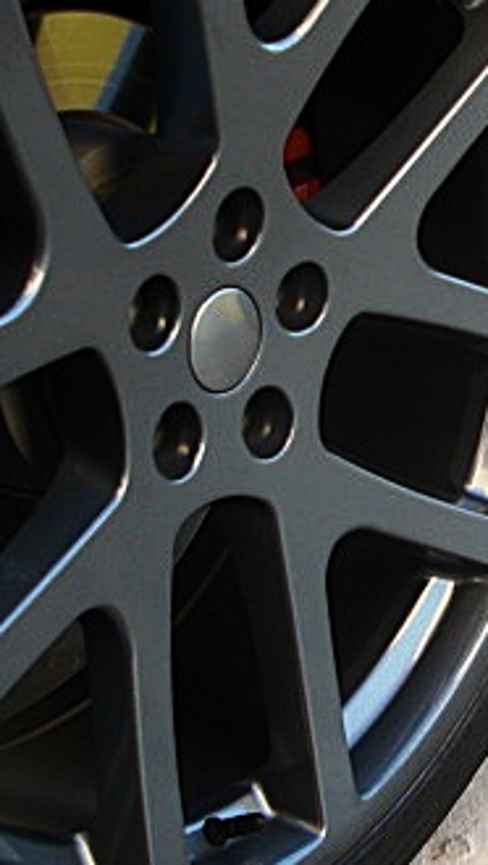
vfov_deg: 27.8
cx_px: 538
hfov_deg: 15.5
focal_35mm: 76
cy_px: 338
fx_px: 1746
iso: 100
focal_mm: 6.3
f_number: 2.8
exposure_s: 1/80
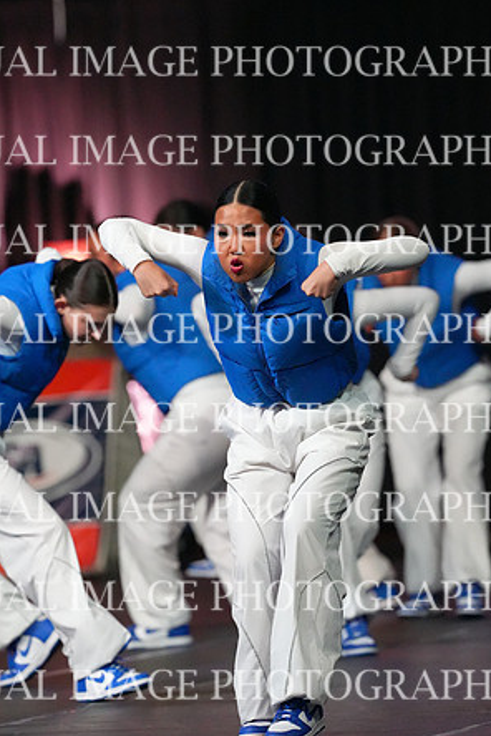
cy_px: 373
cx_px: 200
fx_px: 8019
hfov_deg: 3.5
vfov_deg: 5.3
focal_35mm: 392
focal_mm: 300
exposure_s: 1/1250
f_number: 3.5
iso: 16000
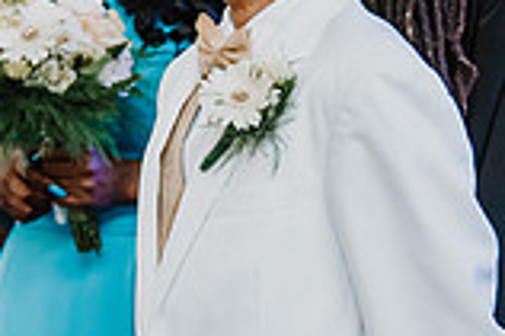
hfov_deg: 5.6
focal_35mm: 367
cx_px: 256
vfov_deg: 3.7
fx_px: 5143
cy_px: 104
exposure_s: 1/125
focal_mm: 100
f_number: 4
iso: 1100
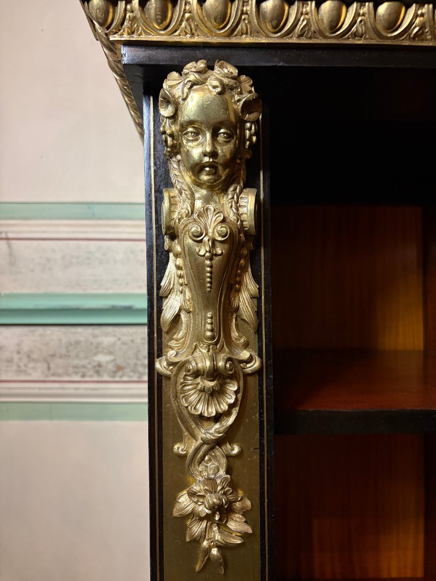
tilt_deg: +0.8
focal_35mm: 26
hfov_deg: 53.1
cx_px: 218
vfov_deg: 67.3
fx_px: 437
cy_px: 290
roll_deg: -0.2
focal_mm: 5.96
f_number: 1.6
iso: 400
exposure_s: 1/50
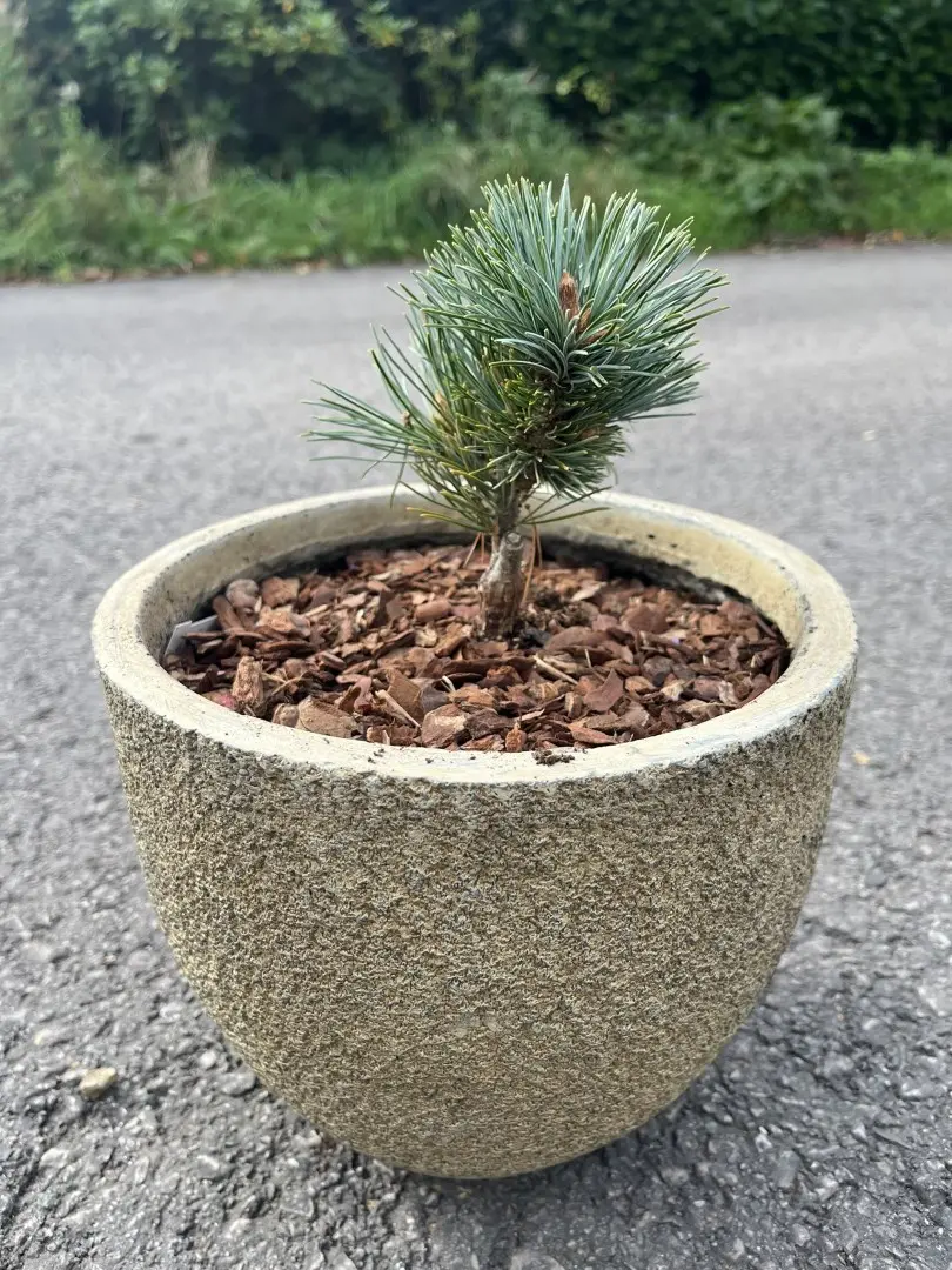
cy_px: 635
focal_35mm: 26
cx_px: 476
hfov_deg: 53.1
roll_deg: +0.3
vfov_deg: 67.3
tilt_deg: -24.7
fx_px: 953
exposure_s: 1/737
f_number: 1.6
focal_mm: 5.1
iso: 50
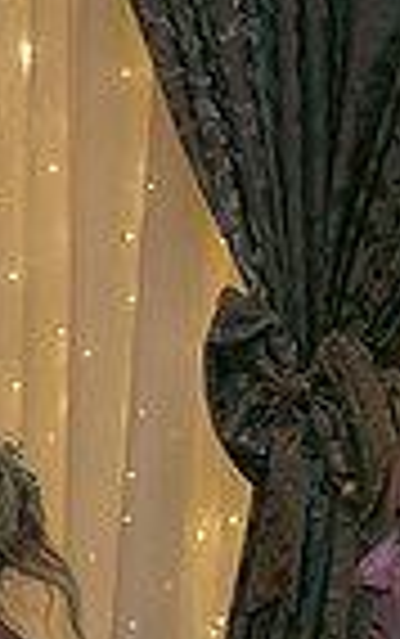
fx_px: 3481
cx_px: 180
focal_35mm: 200
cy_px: 722
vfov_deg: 10.3
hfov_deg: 6.6
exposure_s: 1/160
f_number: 3.5
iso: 800
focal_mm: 48
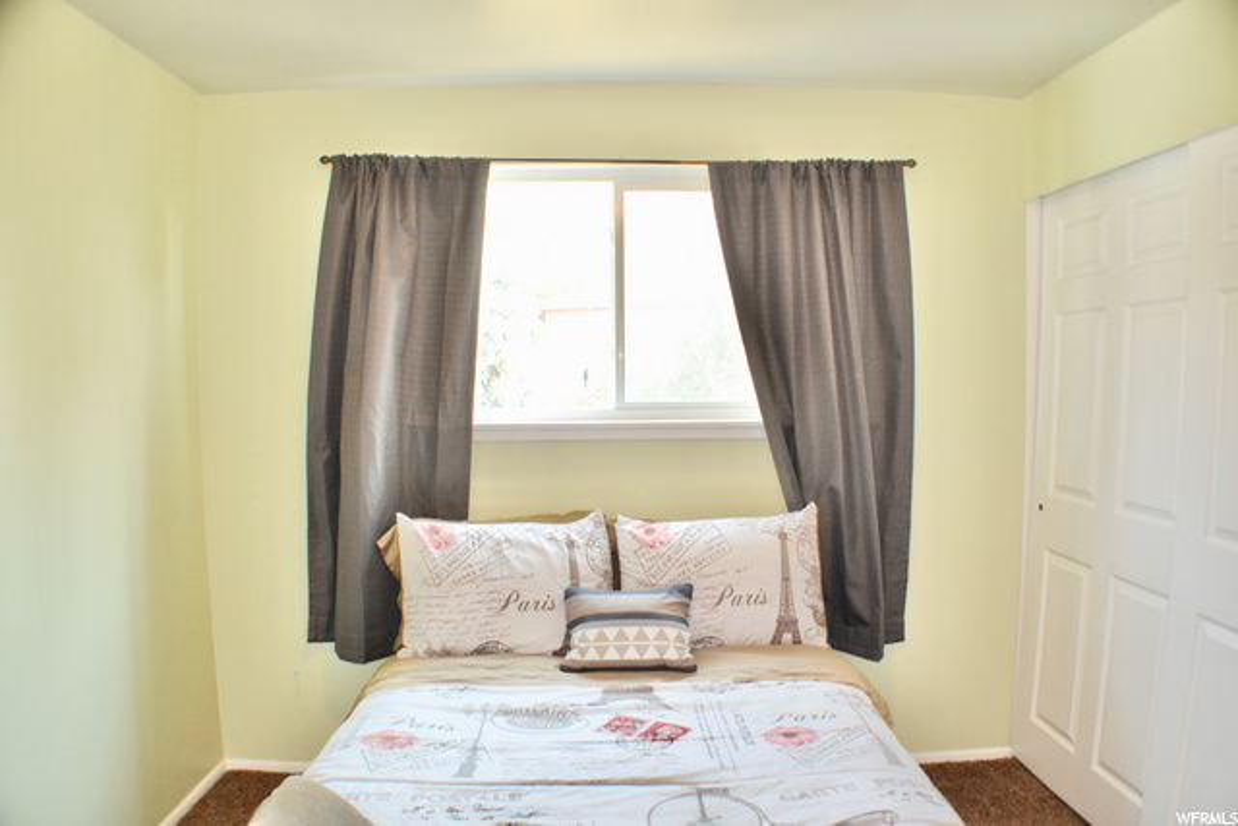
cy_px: 413
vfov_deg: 43.6
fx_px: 1032
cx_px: 619
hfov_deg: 61.9
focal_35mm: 30
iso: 400
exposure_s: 1/60
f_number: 4
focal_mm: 20
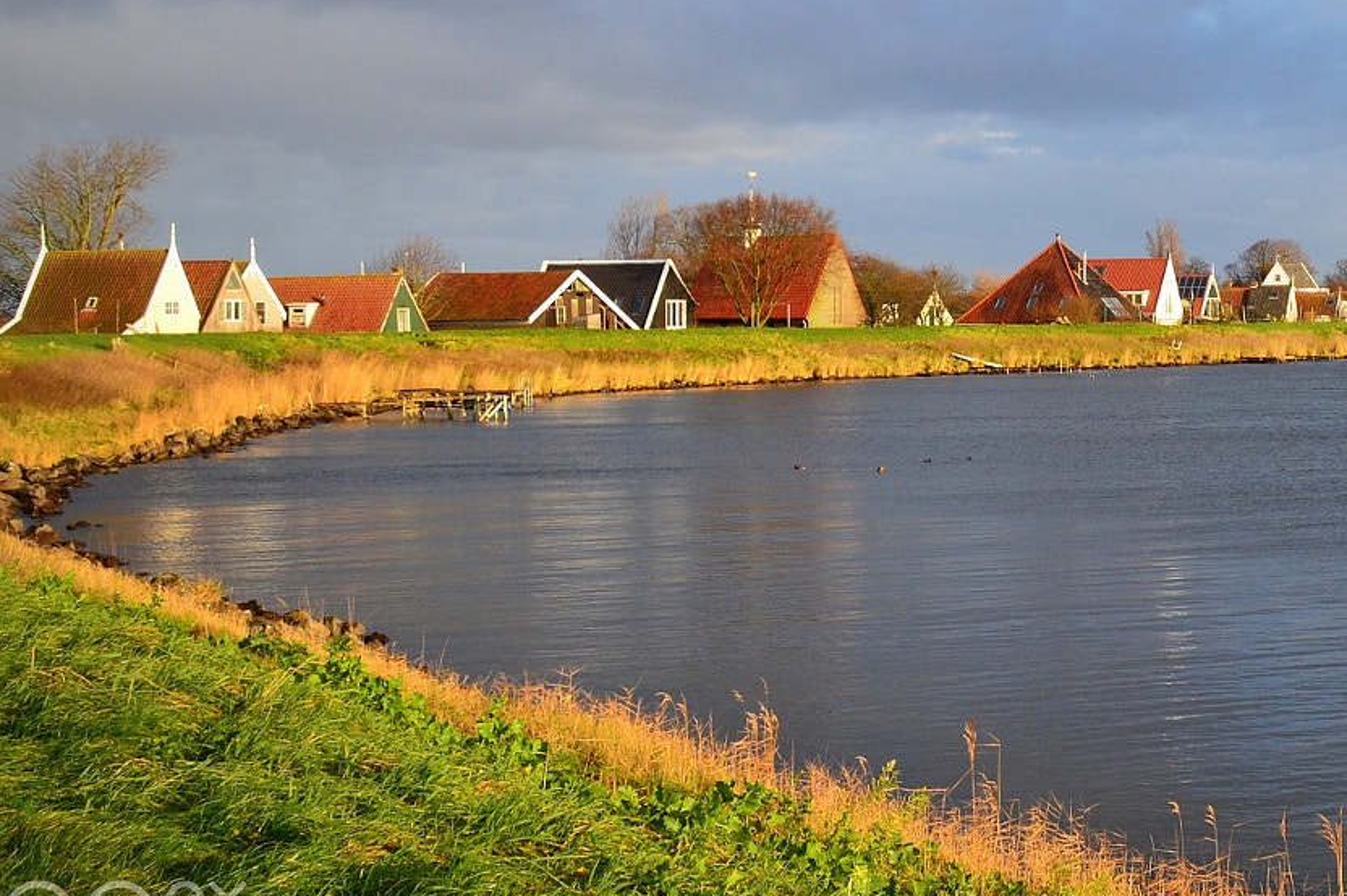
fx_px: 2805
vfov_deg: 18.1
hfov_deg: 26.3
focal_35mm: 75
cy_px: 268
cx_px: 1140
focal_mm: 26
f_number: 10
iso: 400
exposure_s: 1/250
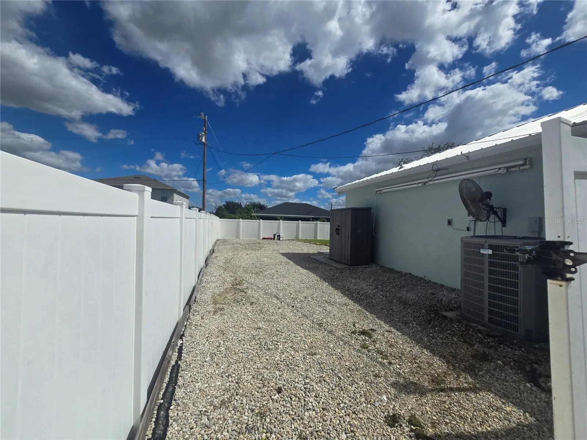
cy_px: 220
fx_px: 220
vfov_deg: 89.9
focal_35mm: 13
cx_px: 294
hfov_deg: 106.2
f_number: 2.2
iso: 50
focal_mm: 2.2
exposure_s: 1/7518
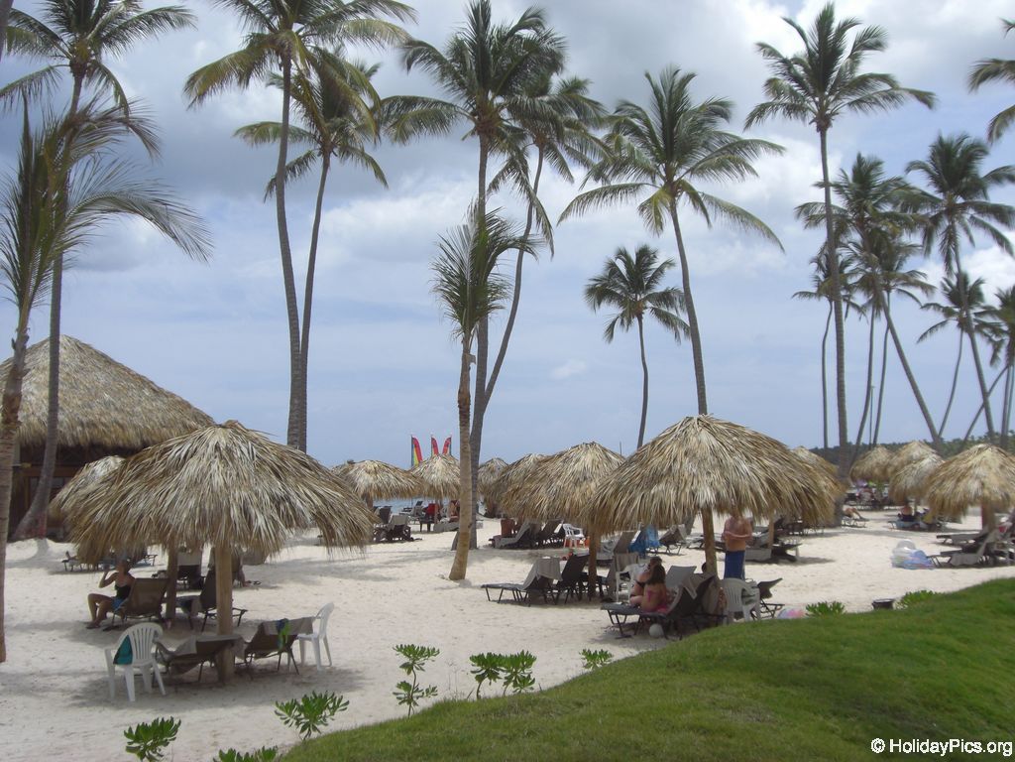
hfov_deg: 49.0
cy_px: 381
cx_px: 508
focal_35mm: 38
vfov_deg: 37.7
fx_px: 1114
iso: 64
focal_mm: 6.2
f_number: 8
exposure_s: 1/250
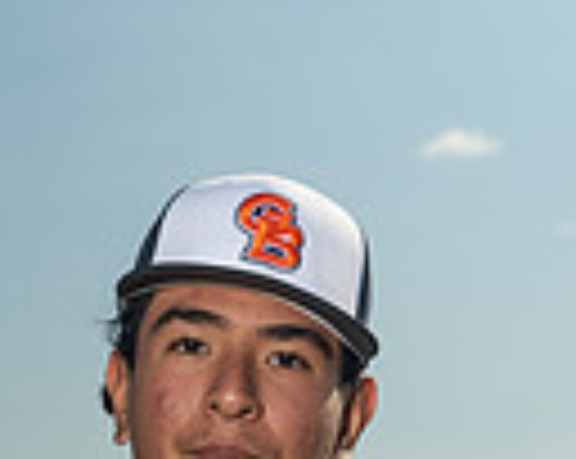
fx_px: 2638
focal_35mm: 155
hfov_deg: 12.4
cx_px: 122
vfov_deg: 9.2
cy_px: 994
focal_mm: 47
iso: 500
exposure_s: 1/200
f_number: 5
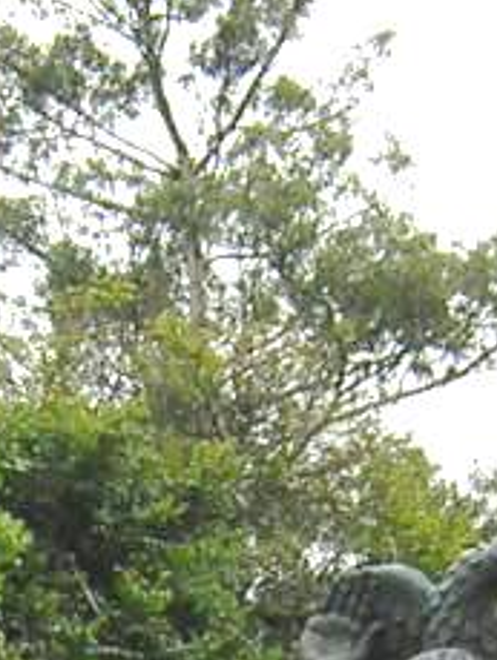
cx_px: 282
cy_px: 892
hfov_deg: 9.3
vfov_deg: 11.9
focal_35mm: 160
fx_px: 3057
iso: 100
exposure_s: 1/289
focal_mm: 4.7
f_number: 5.2
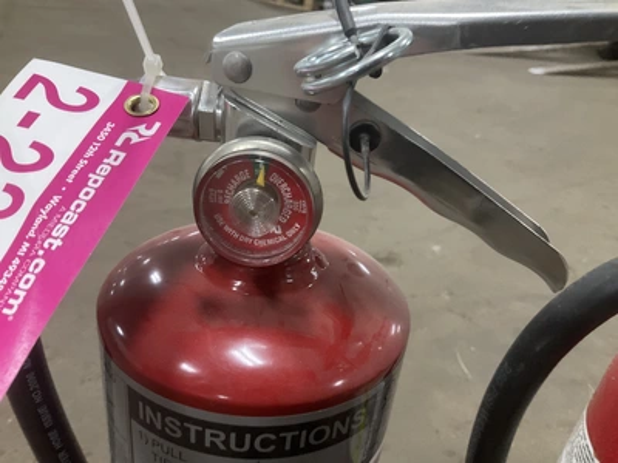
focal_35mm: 29
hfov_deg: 61.7
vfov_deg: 48.2
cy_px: 232
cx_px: 309
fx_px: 518
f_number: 1.8
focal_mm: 3
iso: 250
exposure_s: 1/60
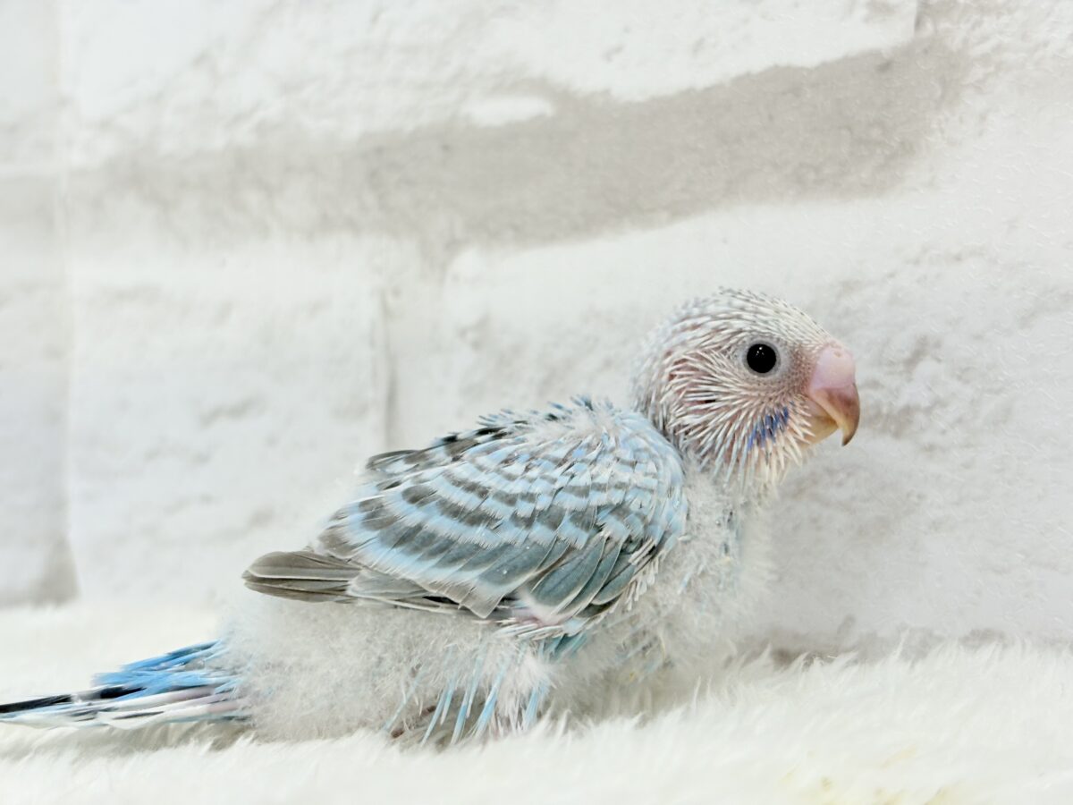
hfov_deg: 36.8
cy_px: 402
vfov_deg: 28.0
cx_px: 536
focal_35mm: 52
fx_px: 1612
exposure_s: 1/100
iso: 80
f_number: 1.6
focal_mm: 5.96
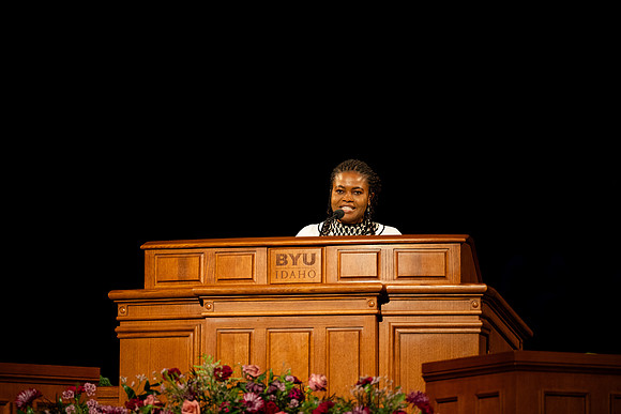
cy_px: 207
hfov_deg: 10.3
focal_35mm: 200
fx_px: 3451
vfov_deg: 6.9
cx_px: 310
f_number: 2.8
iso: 2000
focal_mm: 200
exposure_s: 1/250
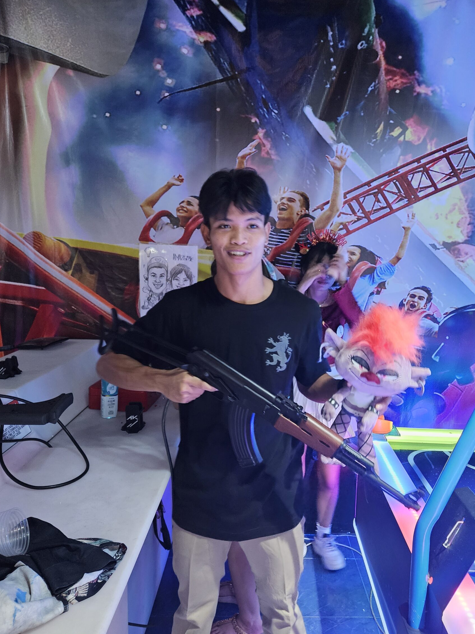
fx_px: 476
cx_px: 265
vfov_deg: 67.2
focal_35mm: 26
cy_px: 343
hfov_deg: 52.9
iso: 500
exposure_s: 1/33
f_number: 1.8
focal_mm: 5.4
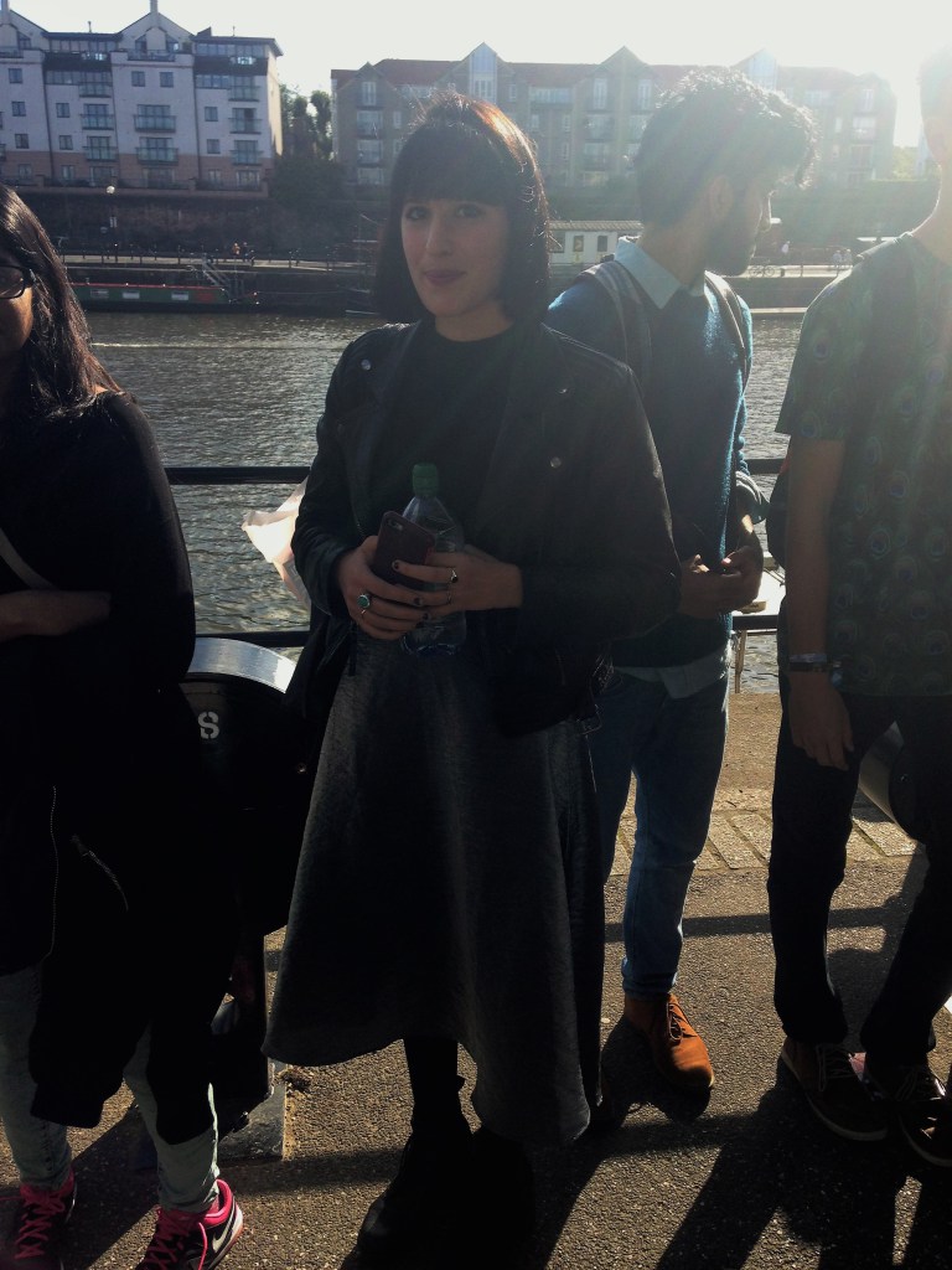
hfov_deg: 42.9
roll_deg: -1.2
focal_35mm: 33
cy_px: 635
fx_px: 1210
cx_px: 476
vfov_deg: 55.4
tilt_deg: -17.6
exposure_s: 1/786
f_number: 2.4
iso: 50
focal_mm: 4.12
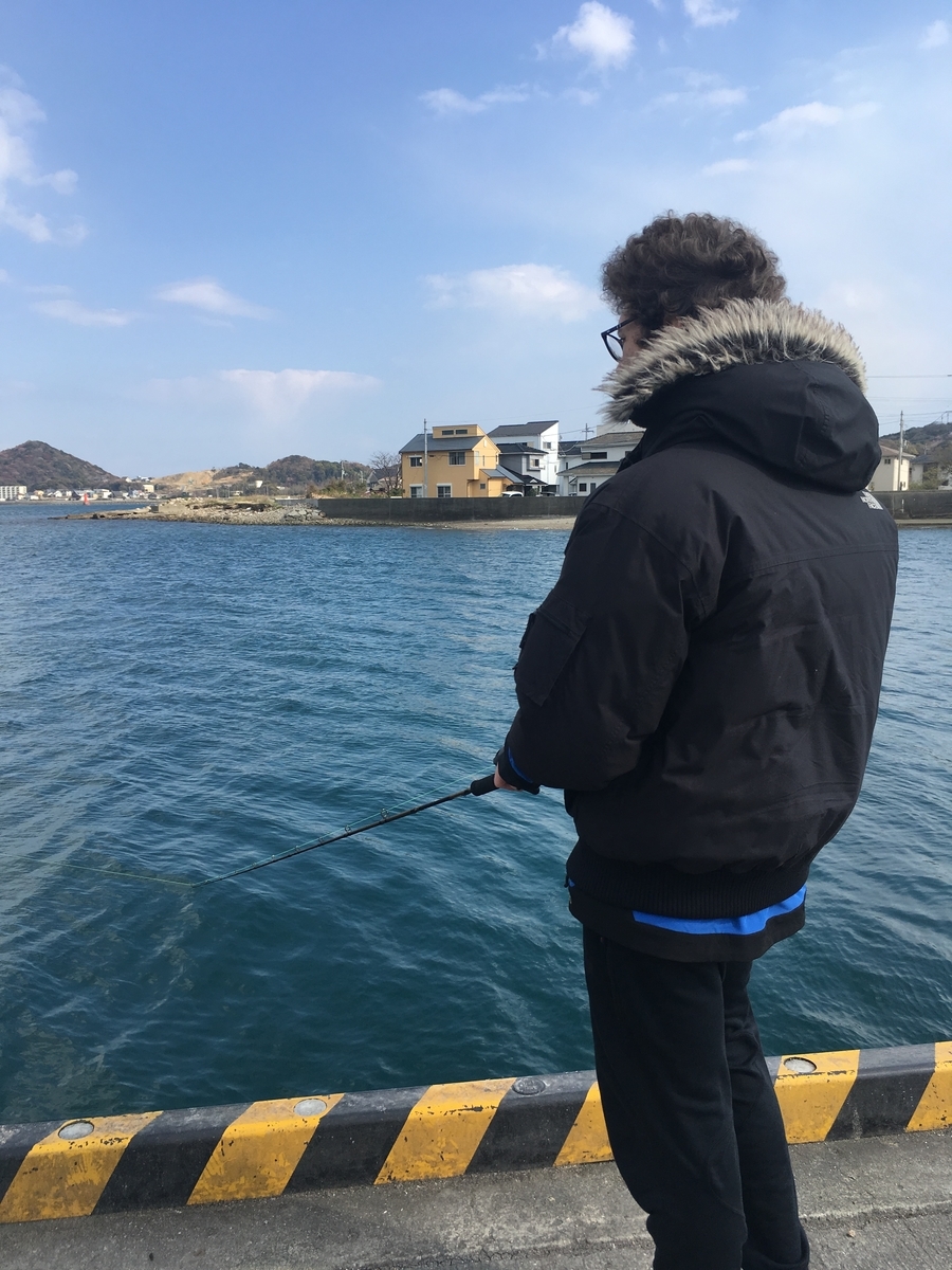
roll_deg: -1.5
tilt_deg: -8.1
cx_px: 476
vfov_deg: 61.7
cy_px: 635
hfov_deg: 48.2
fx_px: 1063
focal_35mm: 29
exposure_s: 1/1221
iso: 25
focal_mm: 4.15
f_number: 2.2
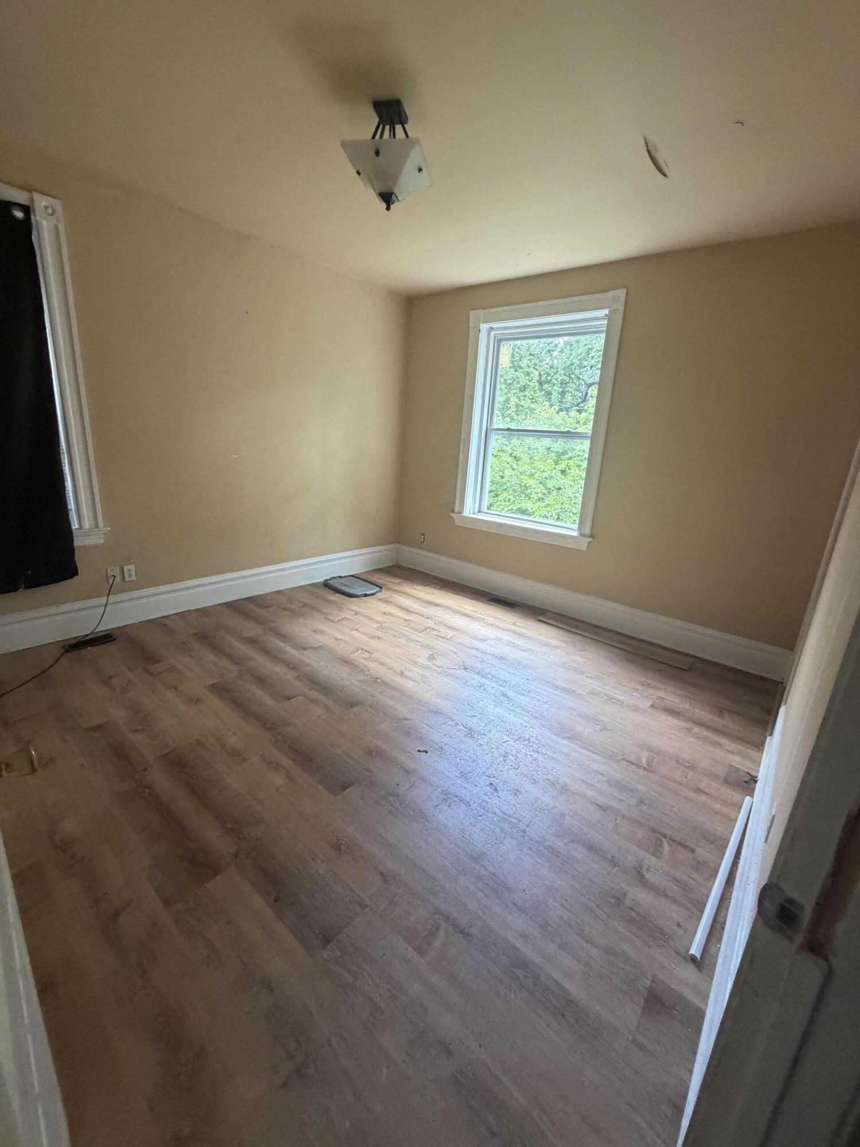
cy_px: 574
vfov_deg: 102.1
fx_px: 464
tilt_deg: -13.9
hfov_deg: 85.7
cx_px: 430
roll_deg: -5.4
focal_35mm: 14
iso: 320
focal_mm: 2.22
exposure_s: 1/119
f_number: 2.2
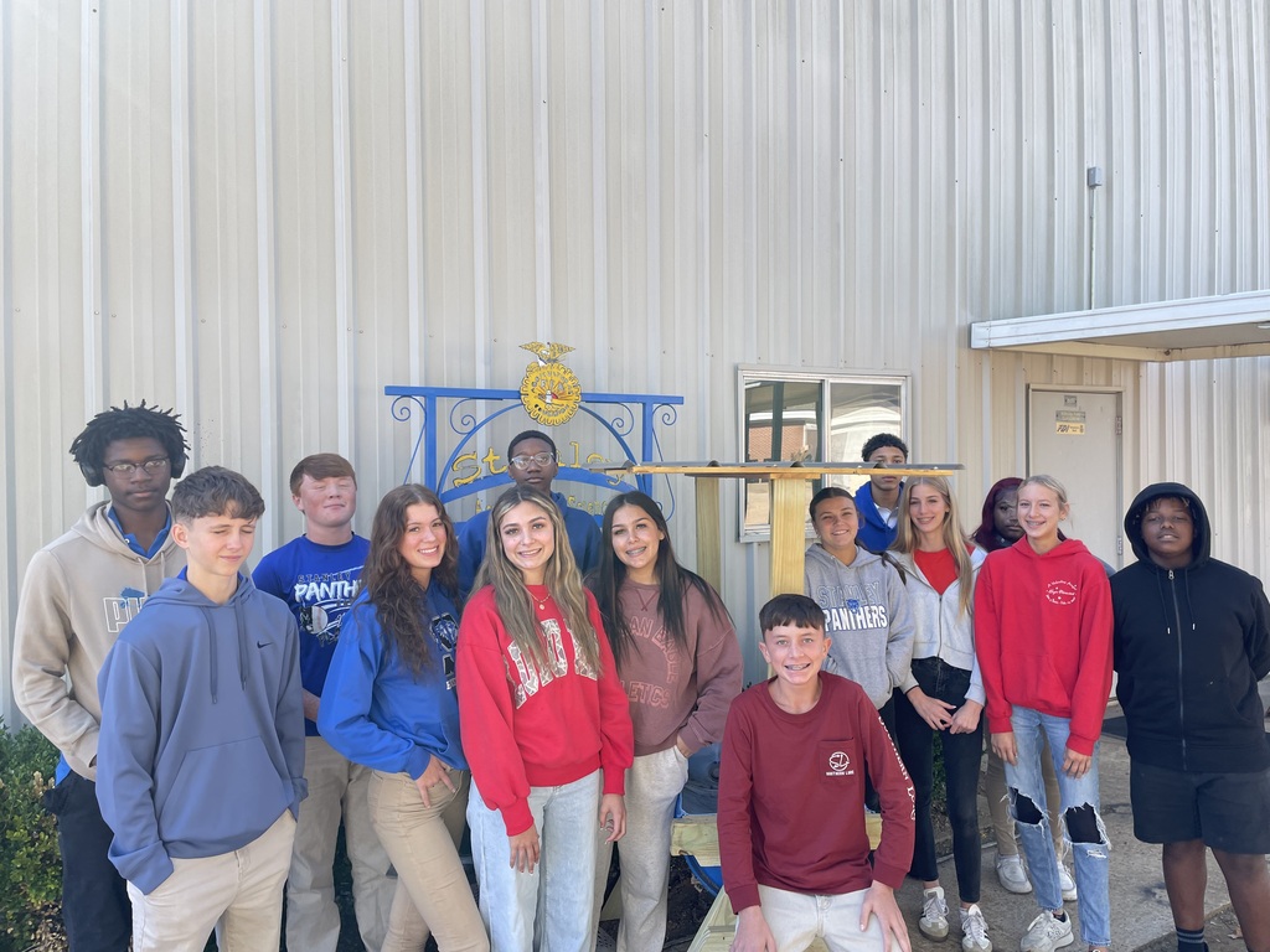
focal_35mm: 26
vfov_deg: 53.1
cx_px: 635
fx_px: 954
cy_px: 476
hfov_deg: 67.3
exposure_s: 1/388
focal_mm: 4.2
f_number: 1.6
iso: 32
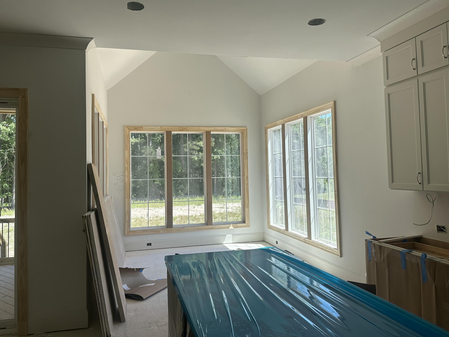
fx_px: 350
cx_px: 216
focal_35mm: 27
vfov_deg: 51.3
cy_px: 152
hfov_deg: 65.3
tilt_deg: +2.6
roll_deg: +1.7
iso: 80
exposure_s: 1/962
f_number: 1.78
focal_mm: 6.86
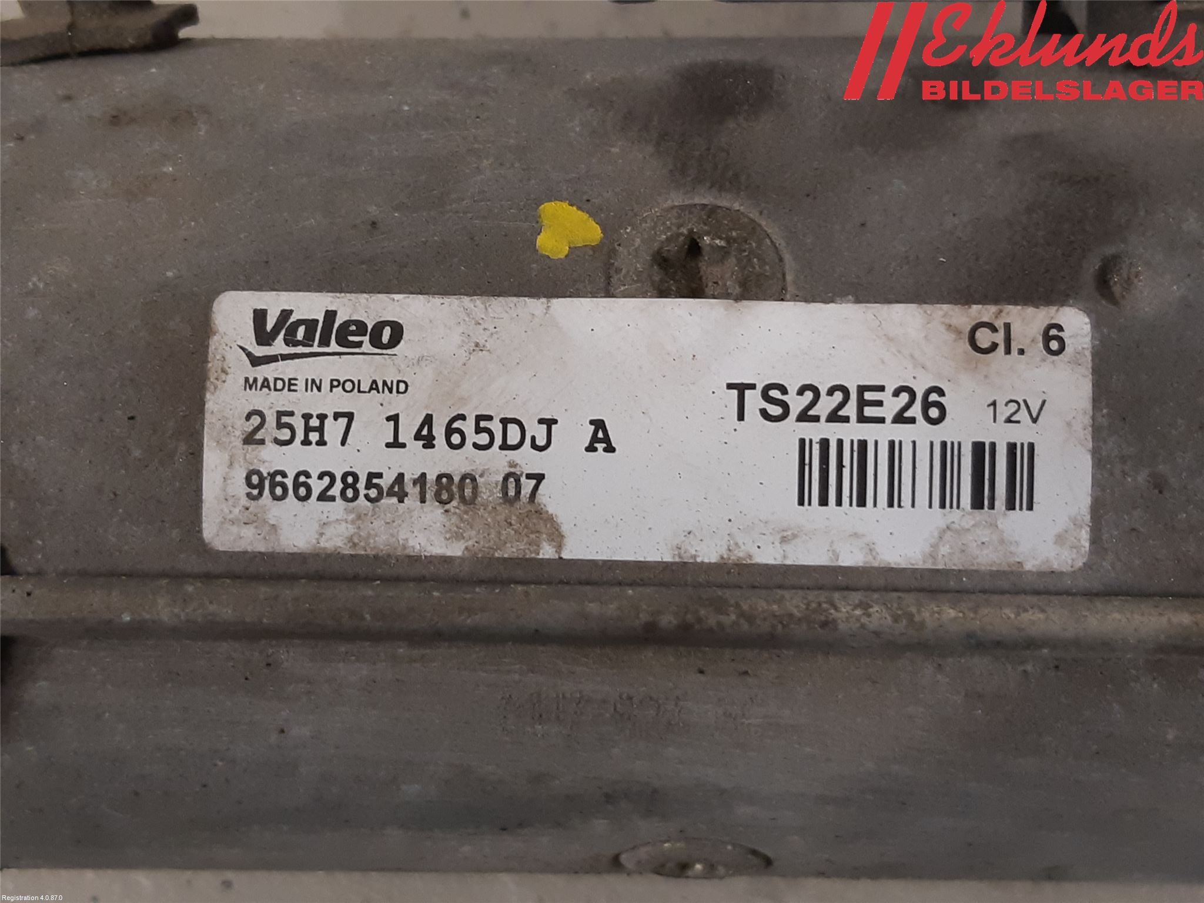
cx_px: 602
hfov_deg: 67.3
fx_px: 904
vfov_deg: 53.1
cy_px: 452
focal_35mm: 26
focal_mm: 3.93
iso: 160
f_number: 1.7
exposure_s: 1/50
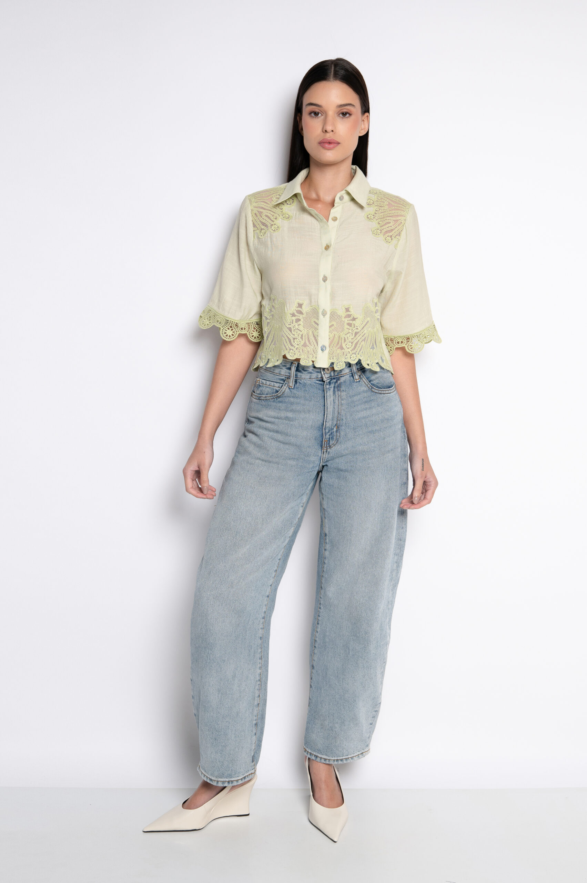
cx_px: 294
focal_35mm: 46
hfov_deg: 29.2
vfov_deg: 42.8
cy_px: 442
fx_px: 1127
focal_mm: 46
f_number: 5
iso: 320
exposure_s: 1/125
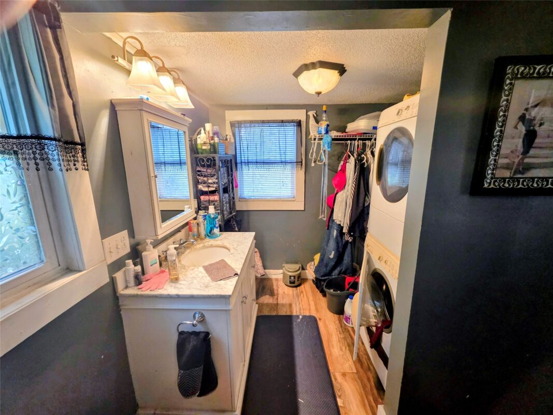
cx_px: 276
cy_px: 208
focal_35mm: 13
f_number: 1.9
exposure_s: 1/60
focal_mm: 2.2
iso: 250
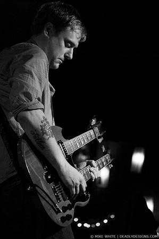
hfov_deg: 13.0
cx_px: 80
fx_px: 697
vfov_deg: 19.5
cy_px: 120
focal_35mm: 105
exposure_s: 1/50
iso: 800
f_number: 2.8
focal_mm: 70
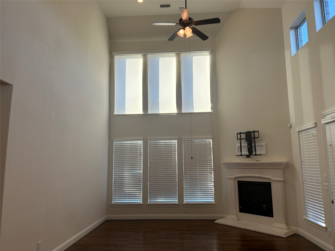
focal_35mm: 26
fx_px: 252
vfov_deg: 53.1
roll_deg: +1.2
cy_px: 126
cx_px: 168
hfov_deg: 67.3
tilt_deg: +9.0
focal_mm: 5.7
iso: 50
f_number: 1.5
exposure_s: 1/170
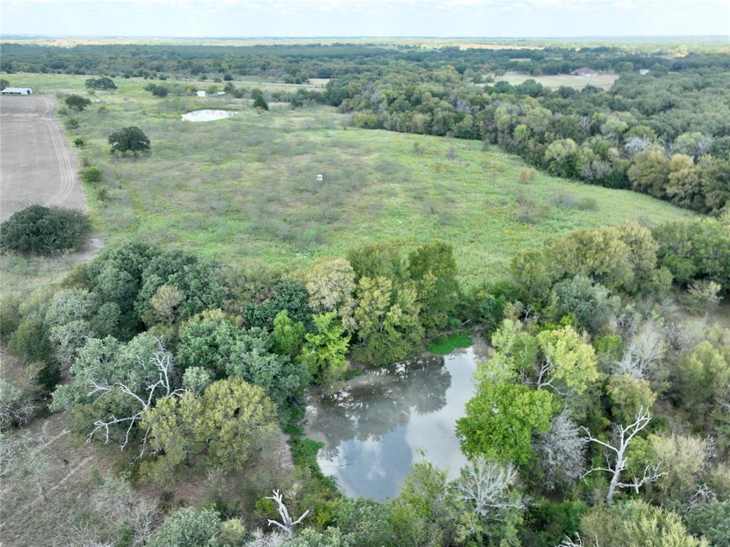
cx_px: 365
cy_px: 274
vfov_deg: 56.8
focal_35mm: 24
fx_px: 506
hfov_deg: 71.6
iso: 400
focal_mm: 12.29
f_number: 2.8
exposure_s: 1/800
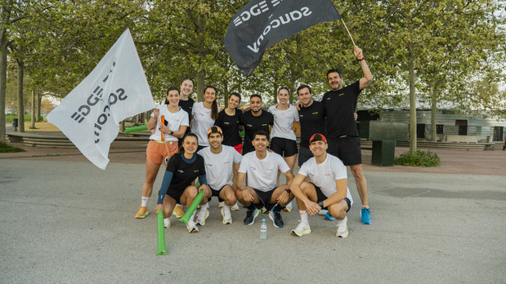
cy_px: 129
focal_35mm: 26
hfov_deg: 71.9
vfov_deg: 44.3
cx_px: 252
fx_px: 349
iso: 400
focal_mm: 16
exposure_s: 1/400
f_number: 3.2
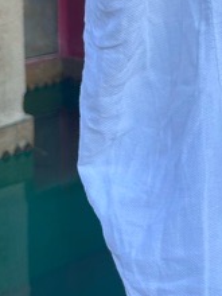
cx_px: 348
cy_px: -83
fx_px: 932
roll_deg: -0.6
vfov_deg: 17.0
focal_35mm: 109
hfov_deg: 12.8
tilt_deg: -4.0
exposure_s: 1/121
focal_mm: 6.86
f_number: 1.78
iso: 64
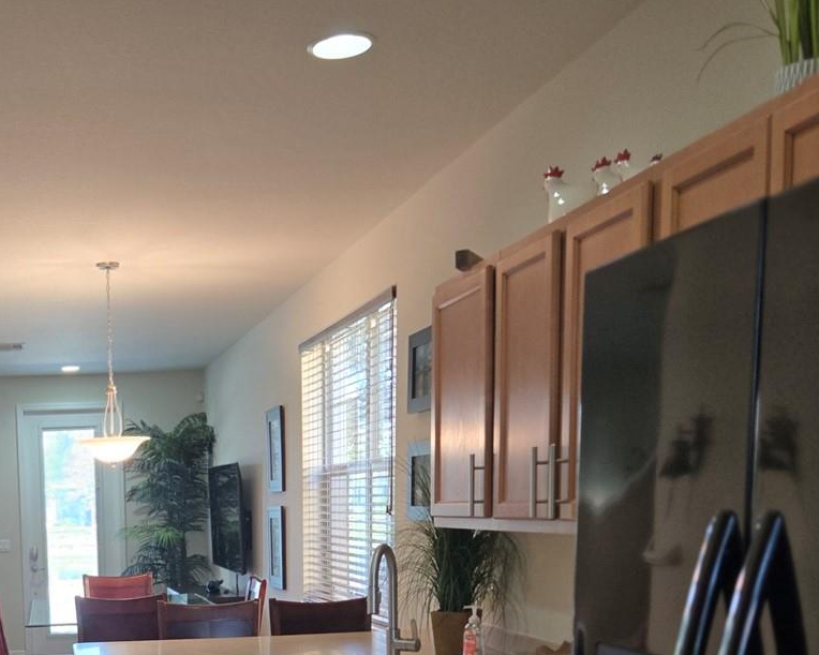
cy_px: 627
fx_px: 1139
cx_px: 64
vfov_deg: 30.2
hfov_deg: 36.8
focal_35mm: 47
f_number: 1.8
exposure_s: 1/120
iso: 200
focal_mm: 5.4
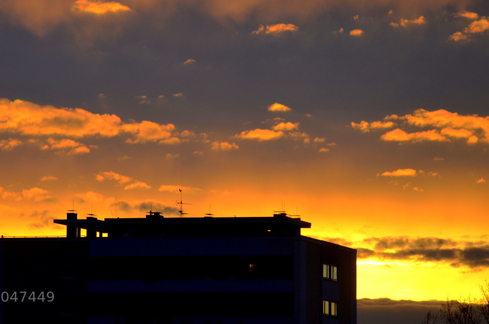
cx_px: 180
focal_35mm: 235
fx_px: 3182
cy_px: 91
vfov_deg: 5.8
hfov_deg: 8.8
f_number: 5.6
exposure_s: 1/125
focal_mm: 105
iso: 200
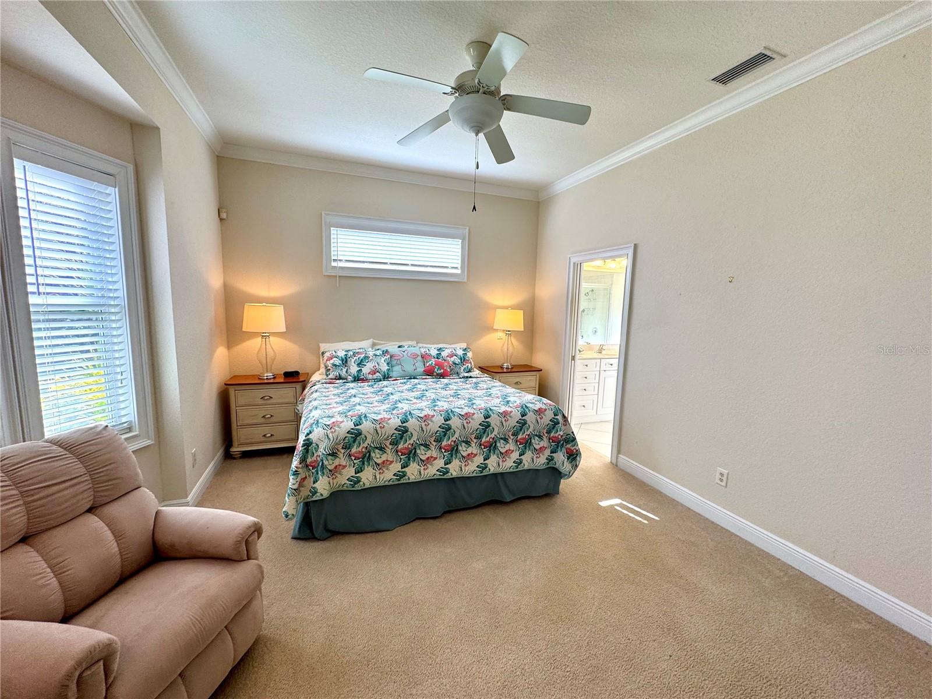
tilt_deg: -8.8
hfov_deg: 102.1
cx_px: 466
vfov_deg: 85.7
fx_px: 377
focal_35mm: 14
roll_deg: -2.5
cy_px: 350
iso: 80
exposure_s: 1/120
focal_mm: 2.22
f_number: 2.2
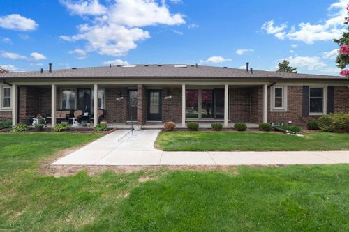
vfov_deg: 73.7
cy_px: 116
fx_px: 155
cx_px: 174
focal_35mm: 16
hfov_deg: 96.8
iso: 100
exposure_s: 1/320
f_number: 7.1
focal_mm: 16
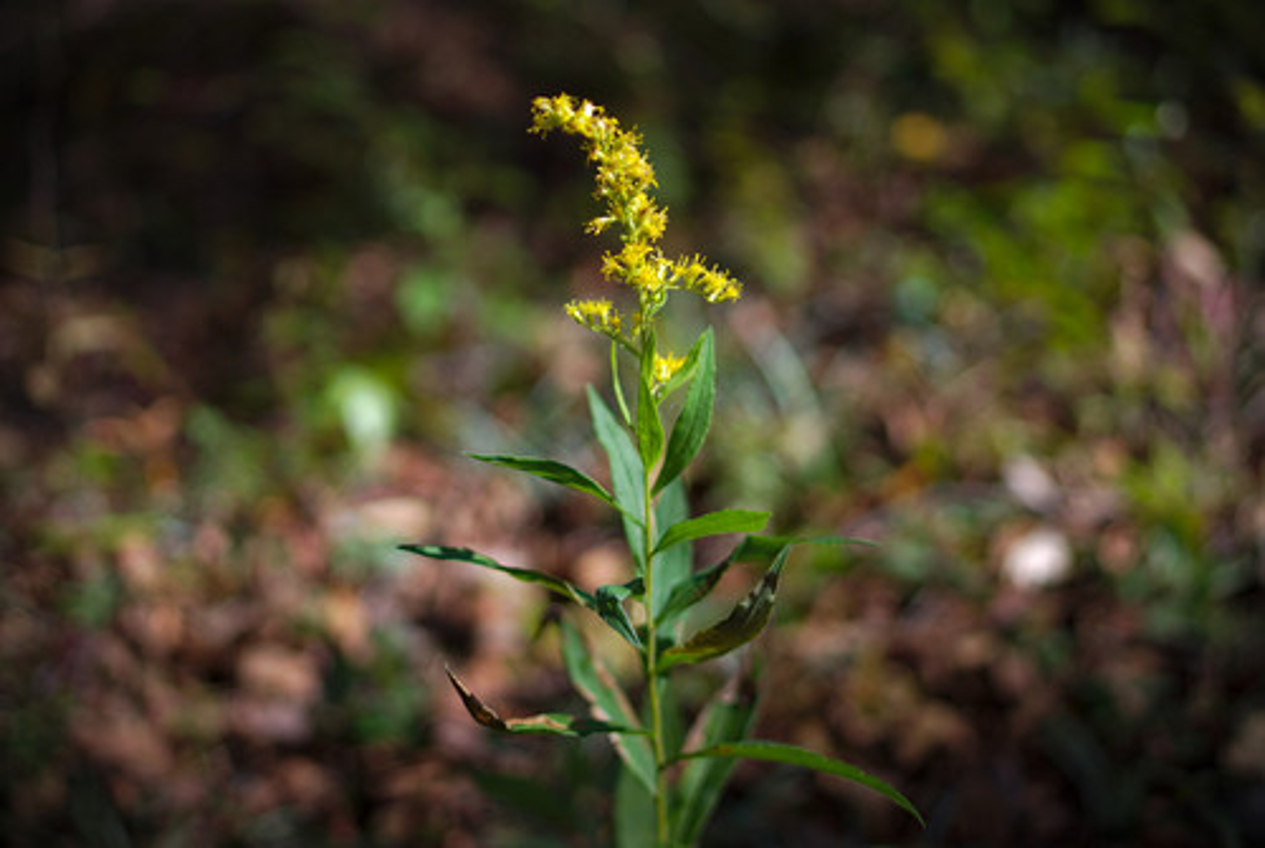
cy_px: 424
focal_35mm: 52
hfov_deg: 37.8
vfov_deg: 25.8
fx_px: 1847
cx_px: 632
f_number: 2.4
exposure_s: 1/800
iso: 100
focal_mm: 35
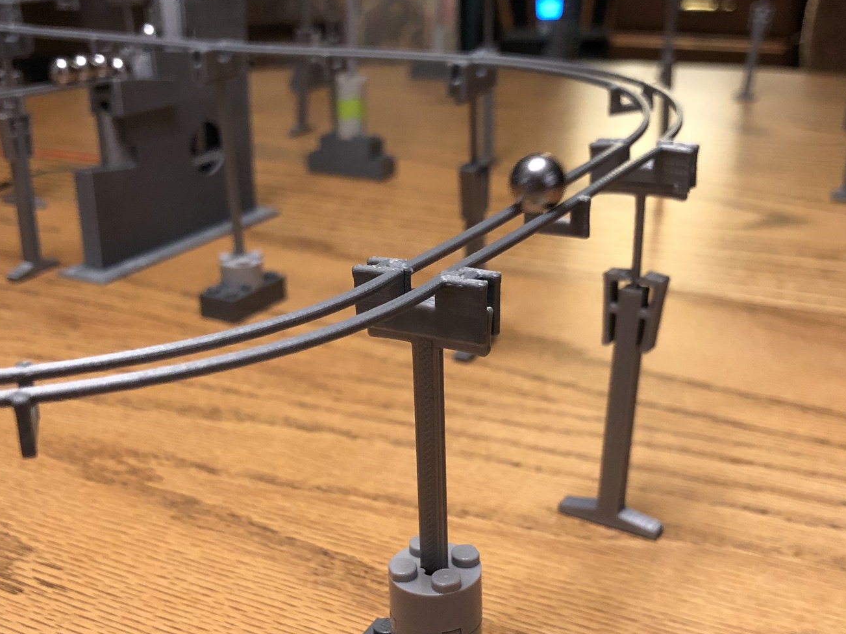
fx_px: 1075
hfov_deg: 42.9
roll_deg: +0.1
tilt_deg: -26.3
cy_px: 437
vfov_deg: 32.5
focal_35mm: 44
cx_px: 406
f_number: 1.8
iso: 80
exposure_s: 1/15
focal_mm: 4
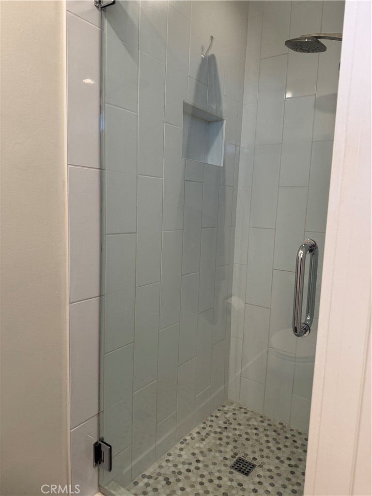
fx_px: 344
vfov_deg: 71.6
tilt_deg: -8.8
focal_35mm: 24
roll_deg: -1.2
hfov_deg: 56.8
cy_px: 248
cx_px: 186
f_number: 1.78
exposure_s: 1/120
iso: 200
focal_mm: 6.76
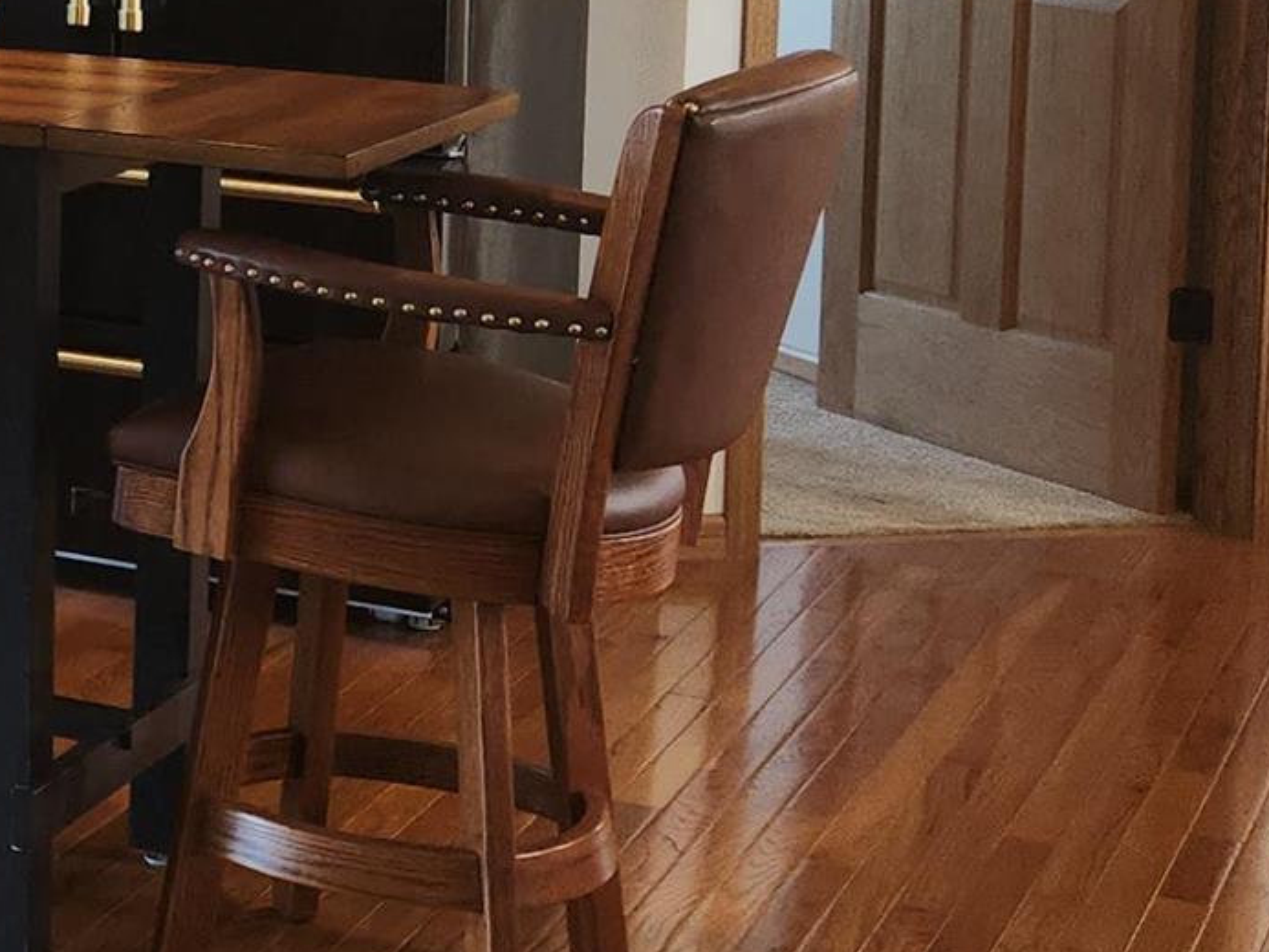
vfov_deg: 14.2
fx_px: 3740
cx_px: -1049
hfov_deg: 16.1
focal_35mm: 102
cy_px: -81
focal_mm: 5.4
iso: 32
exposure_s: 1/60
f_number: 1.8
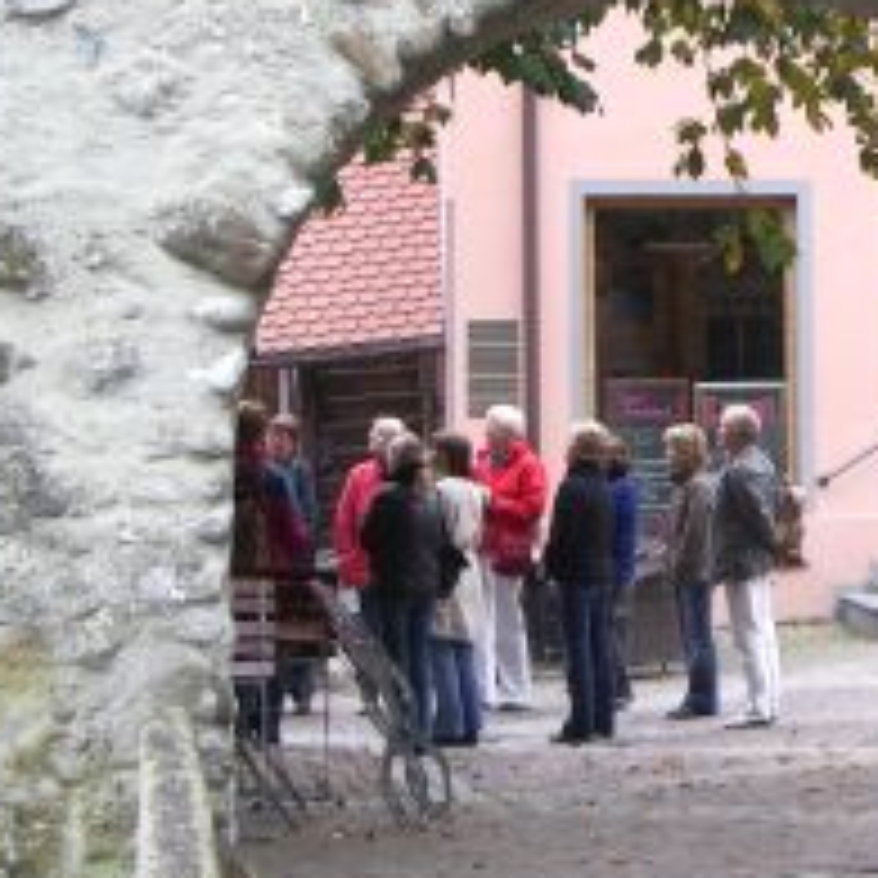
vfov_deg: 12.8
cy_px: 230
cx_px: 995
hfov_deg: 12.6
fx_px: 3903
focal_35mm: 136
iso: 100
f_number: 3.1
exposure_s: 1/100
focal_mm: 8.2
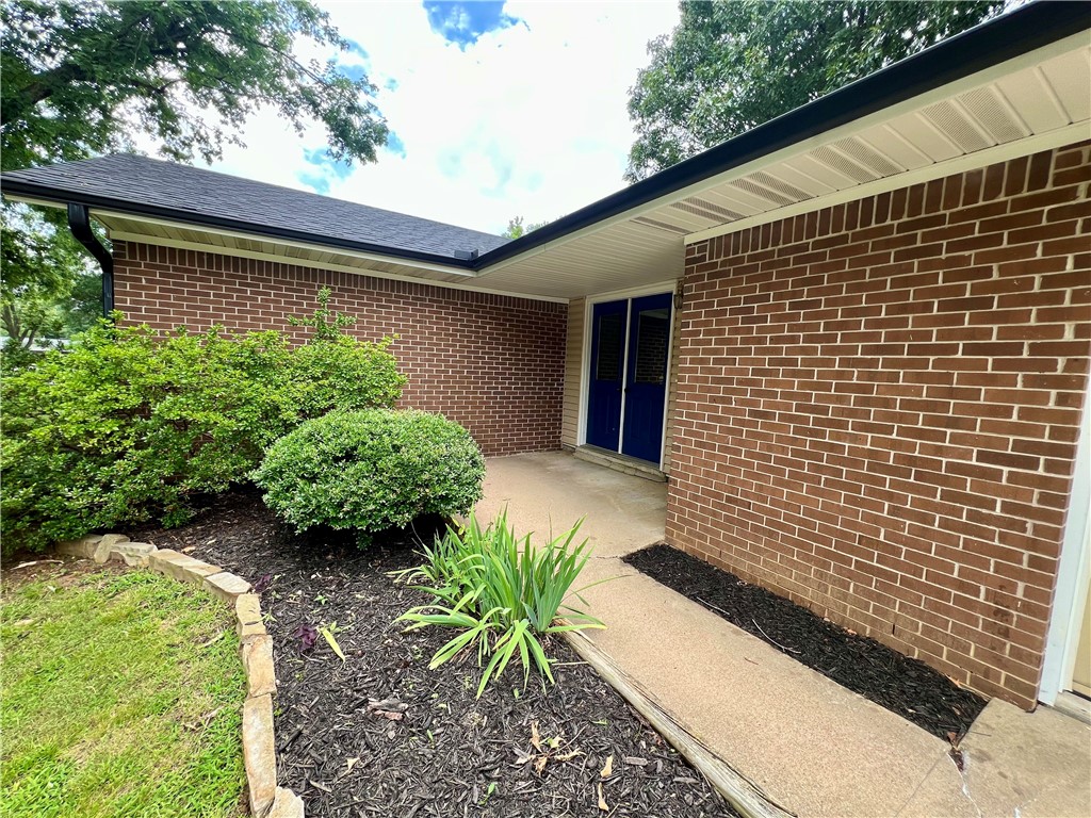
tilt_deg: -5.1
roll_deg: -2.3
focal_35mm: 13
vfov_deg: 89.9
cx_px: 546
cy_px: 409
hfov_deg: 106.2
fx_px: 410
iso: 32
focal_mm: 1.57
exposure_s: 1/253
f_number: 1.8
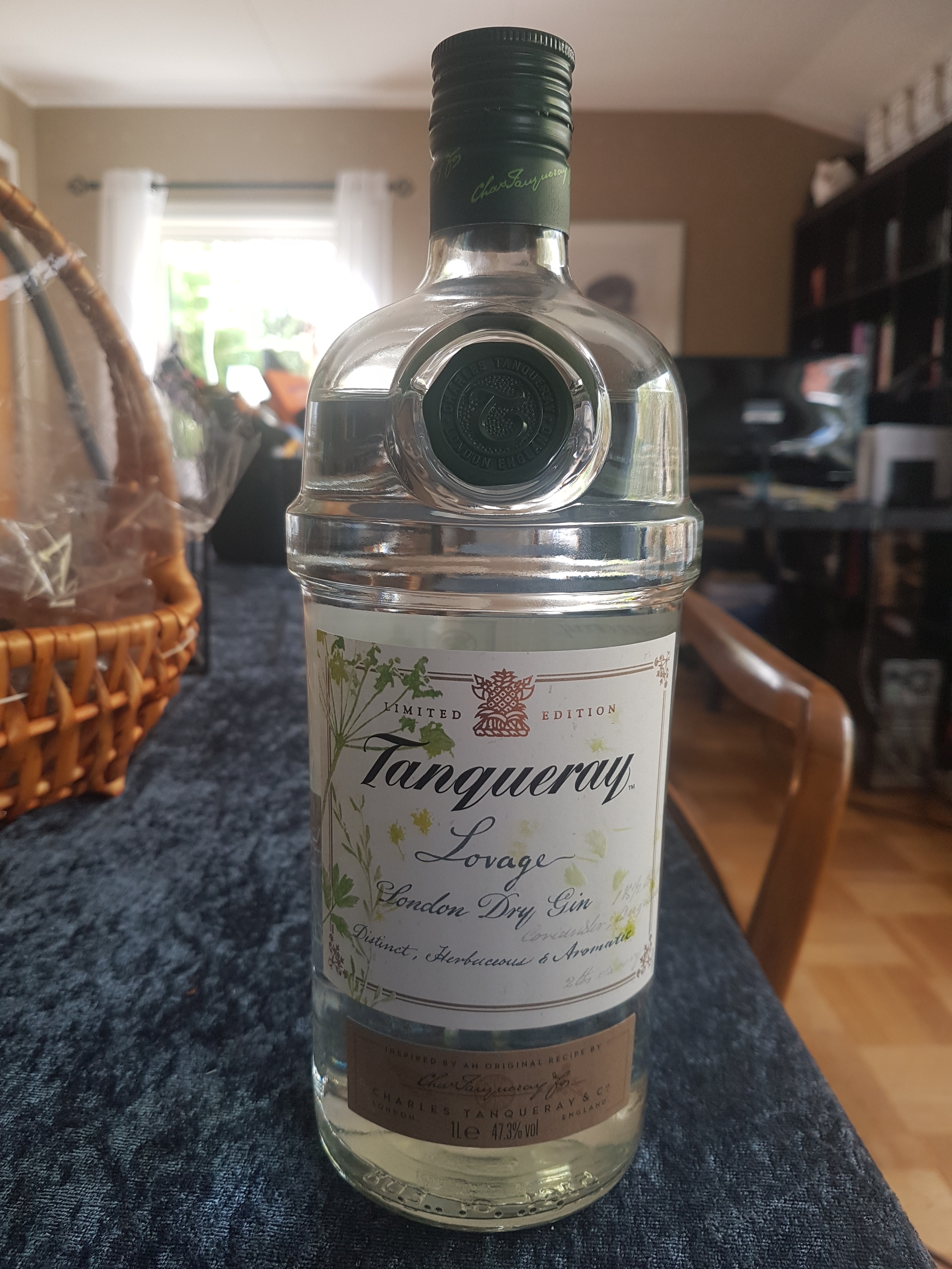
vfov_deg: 67.3
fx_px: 953
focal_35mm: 26
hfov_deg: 53.1
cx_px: 476
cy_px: 634
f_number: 1.7
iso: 50
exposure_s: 1/50
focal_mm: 4.2
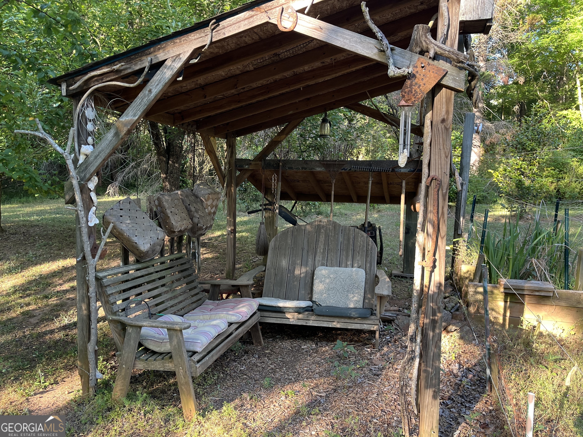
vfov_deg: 53.1
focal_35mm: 26
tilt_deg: -4.8
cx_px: 292
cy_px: 218
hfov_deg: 67.3
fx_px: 438
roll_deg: -1.4
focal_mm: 5.1
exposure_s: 1/122
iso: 100
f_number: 1.6
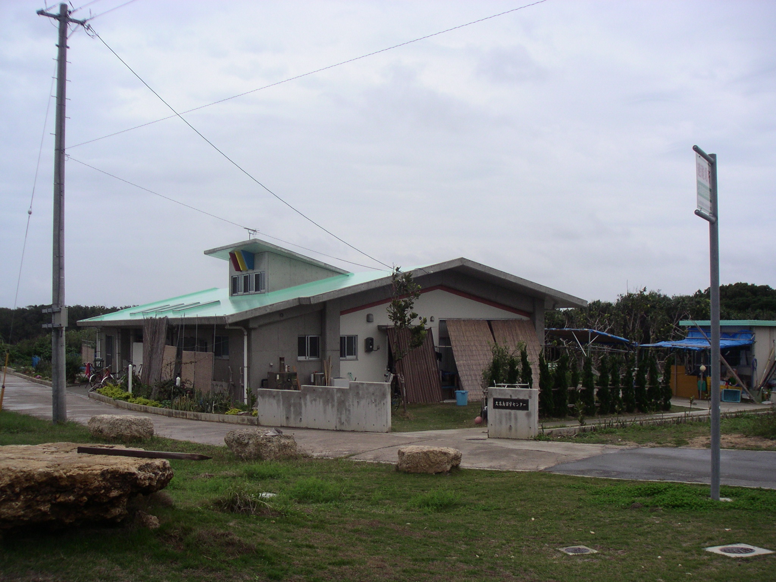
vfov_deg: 37.7
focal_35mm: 38
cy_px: 291
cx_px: 388
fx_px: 852
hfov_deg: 49.0
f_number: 6.6
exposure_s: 1/150
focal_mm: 6
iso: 50
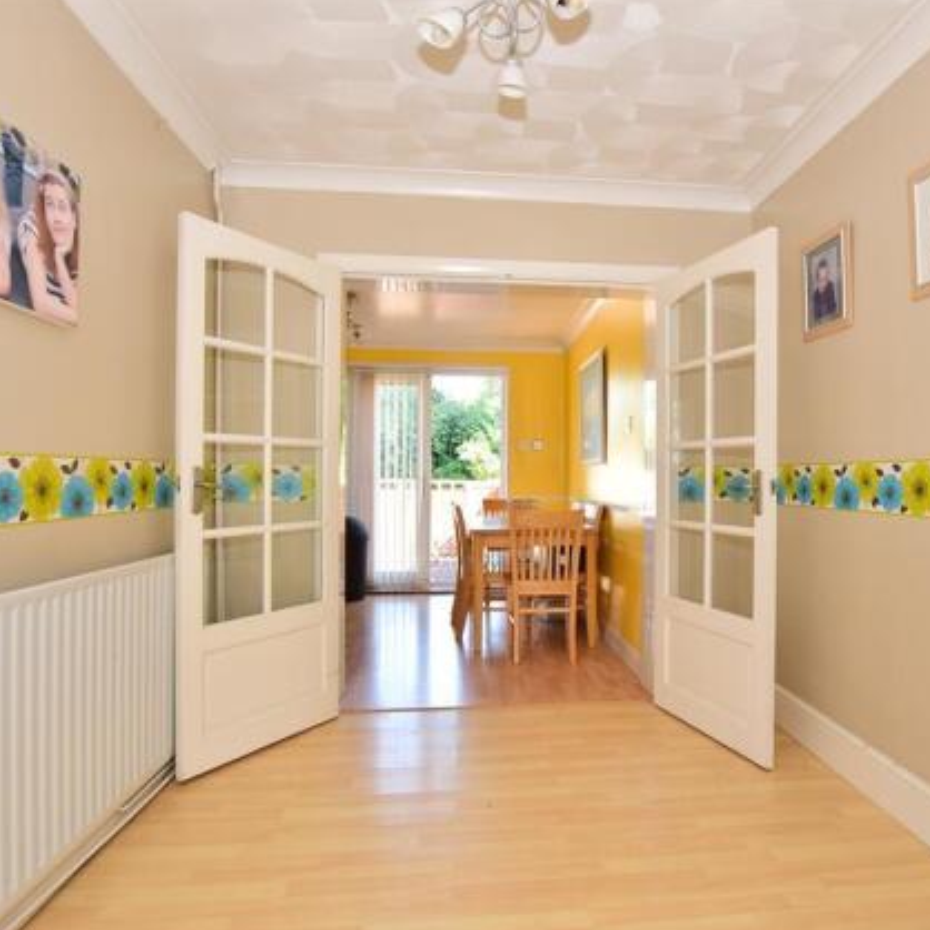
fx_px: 608
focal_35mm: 20
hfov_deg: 74.4
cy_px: 475
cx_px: 534
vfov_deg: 74.8
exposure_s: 1/80
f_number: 5.6
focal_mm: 10
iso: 400
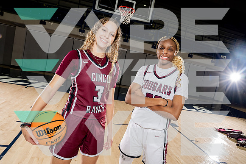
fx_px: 185
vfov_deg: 48.0
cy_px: 82
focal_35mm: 27
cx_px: 123
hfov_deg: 67.4
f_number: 8
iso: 640
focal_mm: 27
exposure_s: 1/250
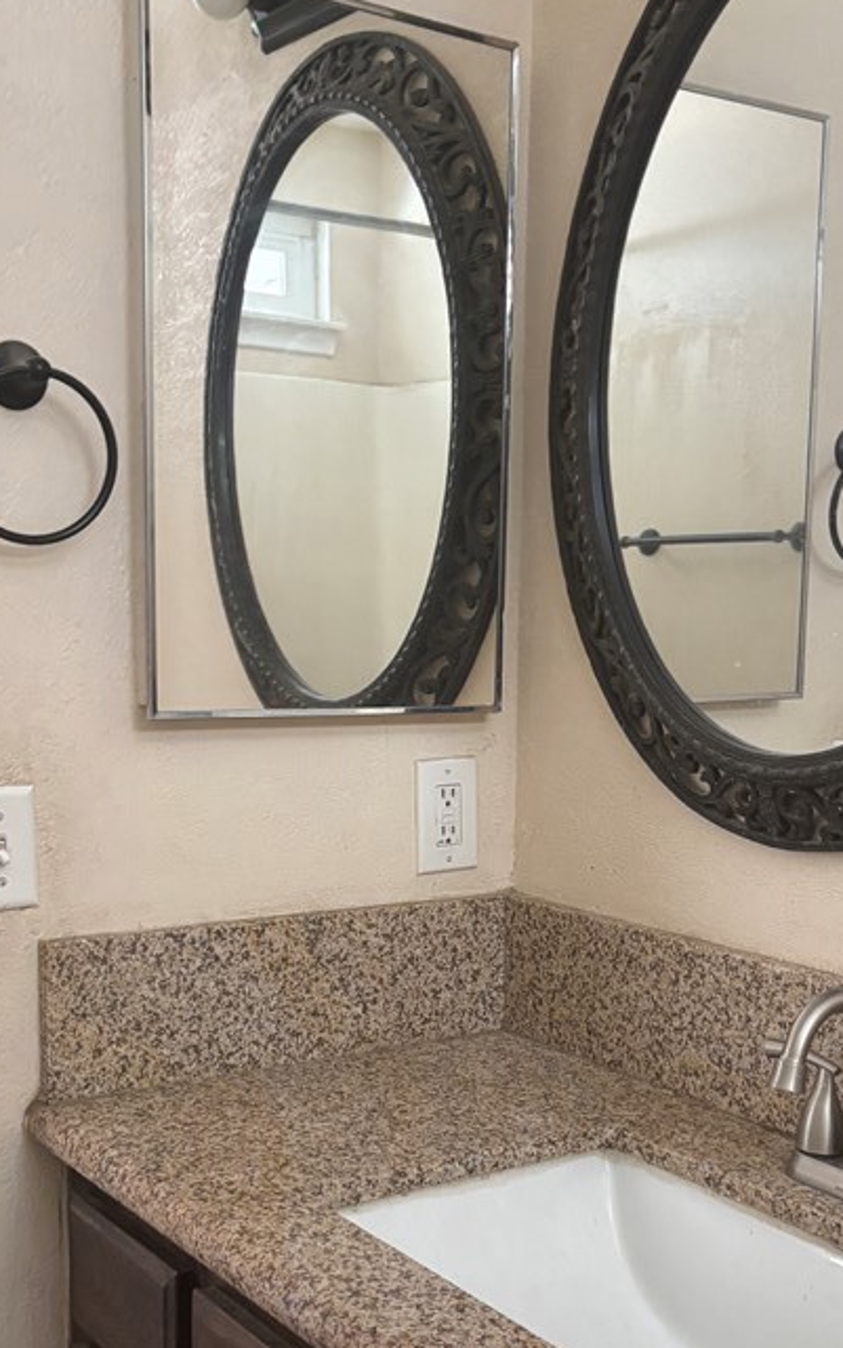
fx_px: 1616
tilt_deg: -12.6
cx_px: 444
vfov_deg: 44.8
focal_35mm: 44
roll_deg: -2.7
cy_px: 852
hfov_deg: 29.2
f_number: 1.6
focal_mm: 5.96
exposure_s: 1/60
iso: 400
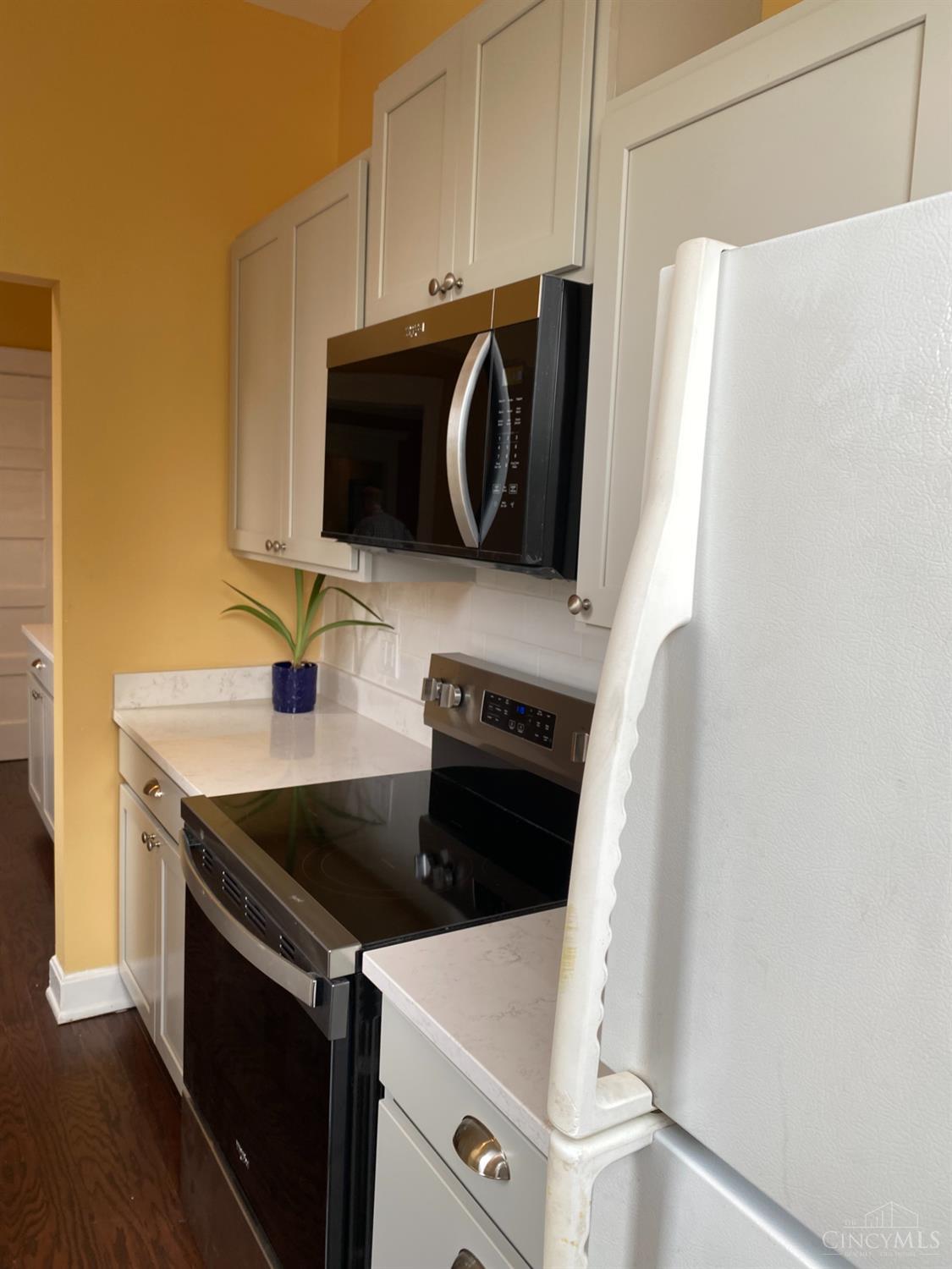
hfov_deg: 53.1
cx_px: 476
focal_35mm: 26
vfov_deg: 67.3
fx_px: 953
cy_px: 634
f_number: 1.8
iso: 32
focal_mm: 4.25
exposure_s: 1/120
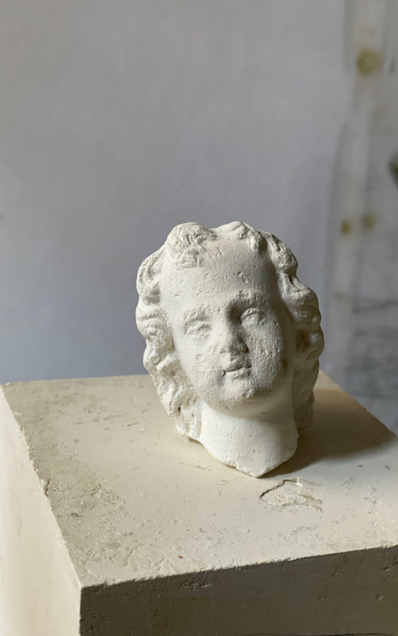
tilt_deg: -18.1
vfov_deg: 36.3
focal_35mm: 56
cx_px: 208
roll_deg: -3.1
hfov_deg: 23.1
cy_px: 313
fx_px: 972
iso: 250
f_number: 2
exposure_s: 1/110
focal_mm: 6
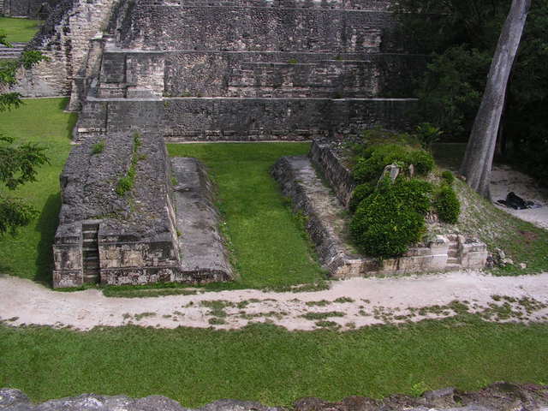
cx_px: 274
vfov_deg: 37.7
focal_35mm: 38
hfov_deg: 49.0
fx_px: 602
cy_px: 206
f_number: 4.8
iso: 64
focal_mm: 6.4
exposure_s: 1/400
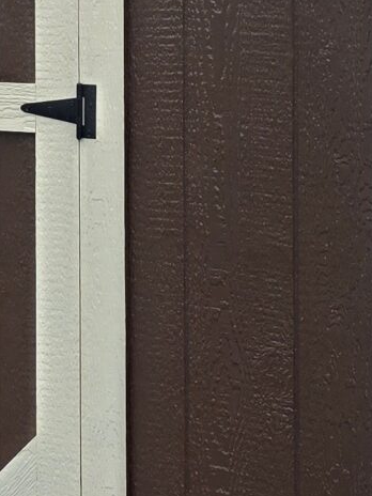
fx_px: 1820
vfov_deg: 15.3
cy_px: 6
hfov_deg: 11.6
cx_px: 32
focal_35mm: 127
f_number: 1.7
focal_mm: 6.3
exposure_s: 1/359
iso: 25
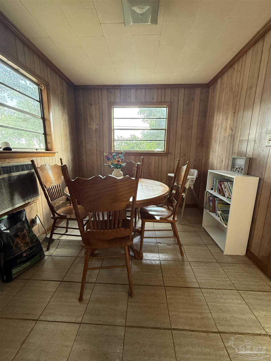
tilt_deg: -8.8
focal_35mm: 14
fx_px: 146
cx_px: 136
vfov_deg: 102.1
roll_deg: -0.9
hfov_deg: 85.7
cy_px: 180
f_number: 2.2
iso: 320
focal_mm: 2.22
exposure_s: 1/90
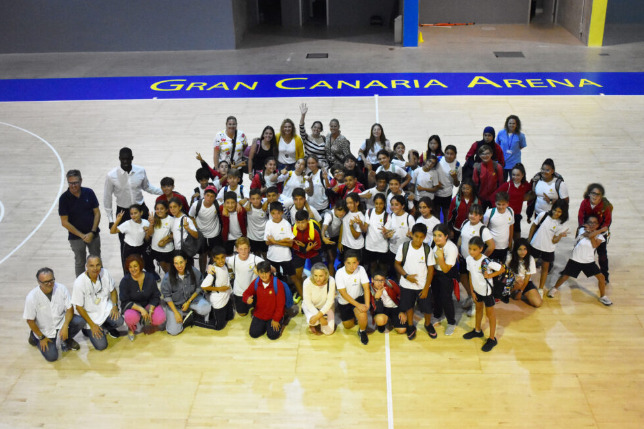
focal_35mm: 41
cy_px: 217
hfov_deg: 47.4
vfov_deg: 32.7
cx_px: 332
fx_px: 734
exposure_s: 1/320
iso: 3200
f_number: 4
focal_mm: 26
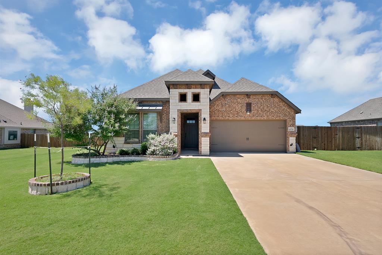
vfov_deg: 67.5
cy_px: 128
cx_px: 191
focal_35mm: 18
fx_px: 191
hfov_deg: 90.0
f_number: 9
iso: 640
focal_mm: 18
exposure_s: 1/160
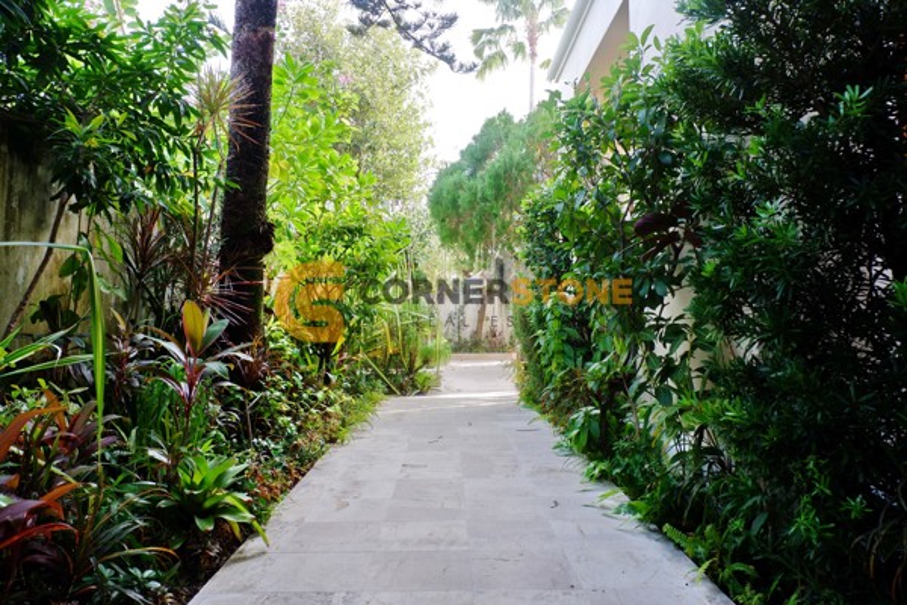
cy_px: 302
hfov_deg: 73.7
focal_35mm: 24
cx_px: 454
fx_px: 605
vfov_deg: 53.1
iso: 200
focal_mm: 16
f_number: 5.6
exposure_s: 1/125
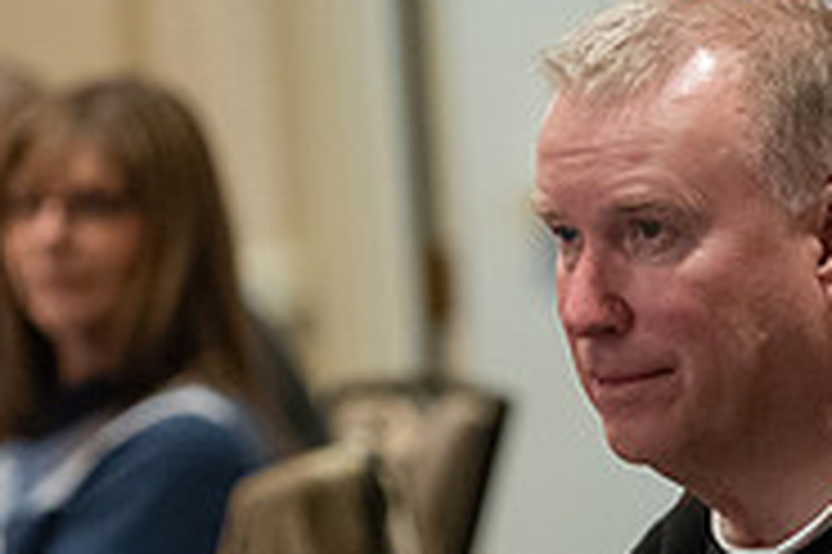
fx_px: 8128
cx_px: 751
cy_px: 412
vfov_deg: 3.9
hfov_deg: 5.9
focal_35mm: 352
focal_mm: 112
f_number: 2.8
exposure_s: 1/200
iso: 5000
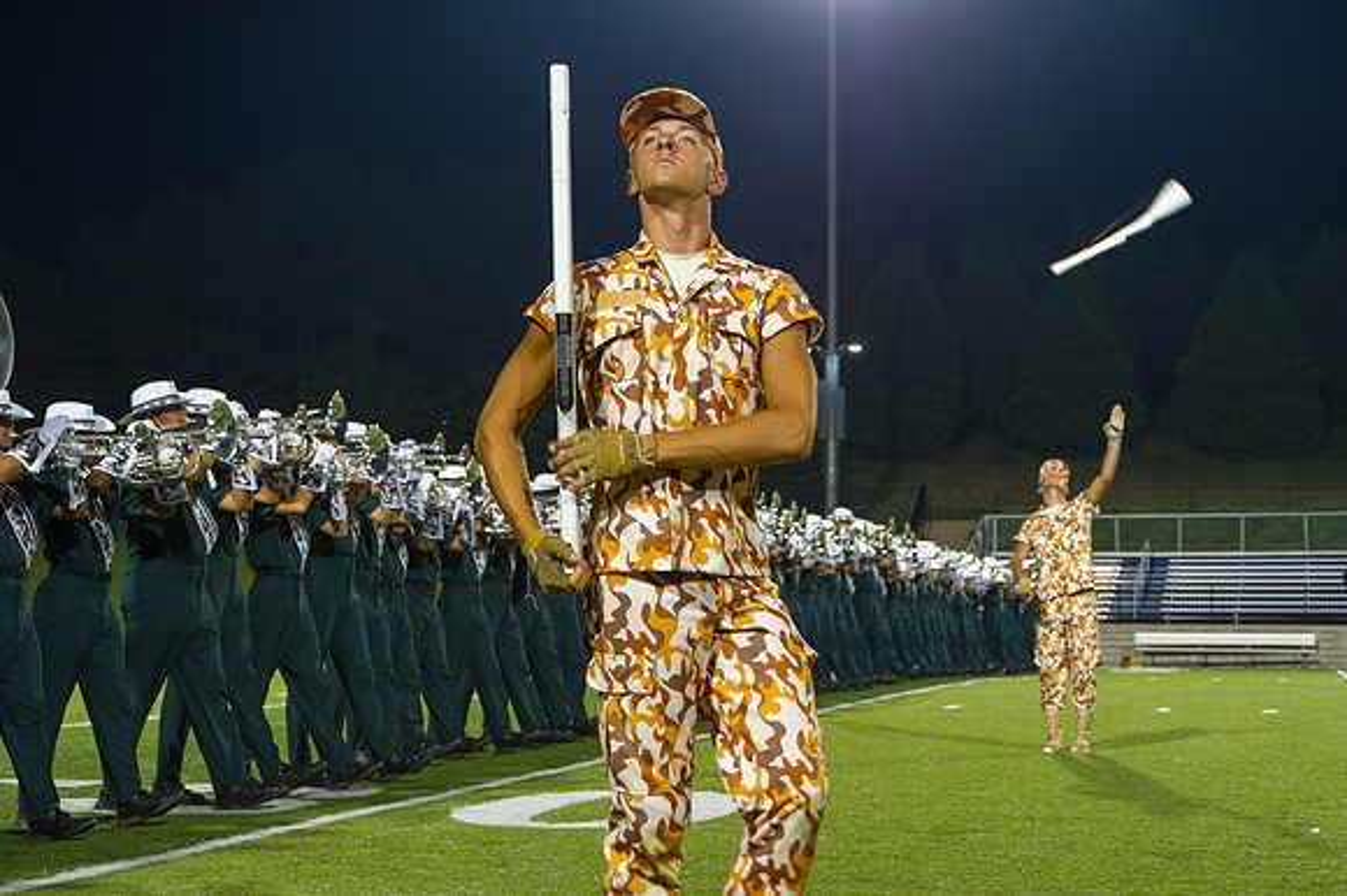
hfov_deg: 33.3
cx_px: 710
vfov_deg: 22.5
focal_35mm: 60
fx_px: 2252
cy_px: 446
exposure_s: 1/160
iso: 1800
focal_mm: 55
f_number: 5
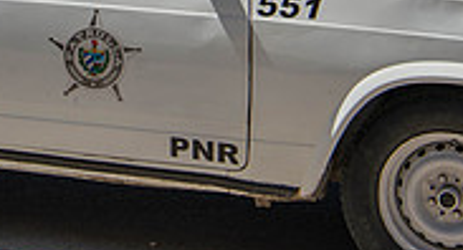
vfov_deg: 8.3
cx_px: 75
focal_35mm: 140
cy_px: -103
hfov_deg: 15.4
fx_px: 1703
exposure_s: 1/320
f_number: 9
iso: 100
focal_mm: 40
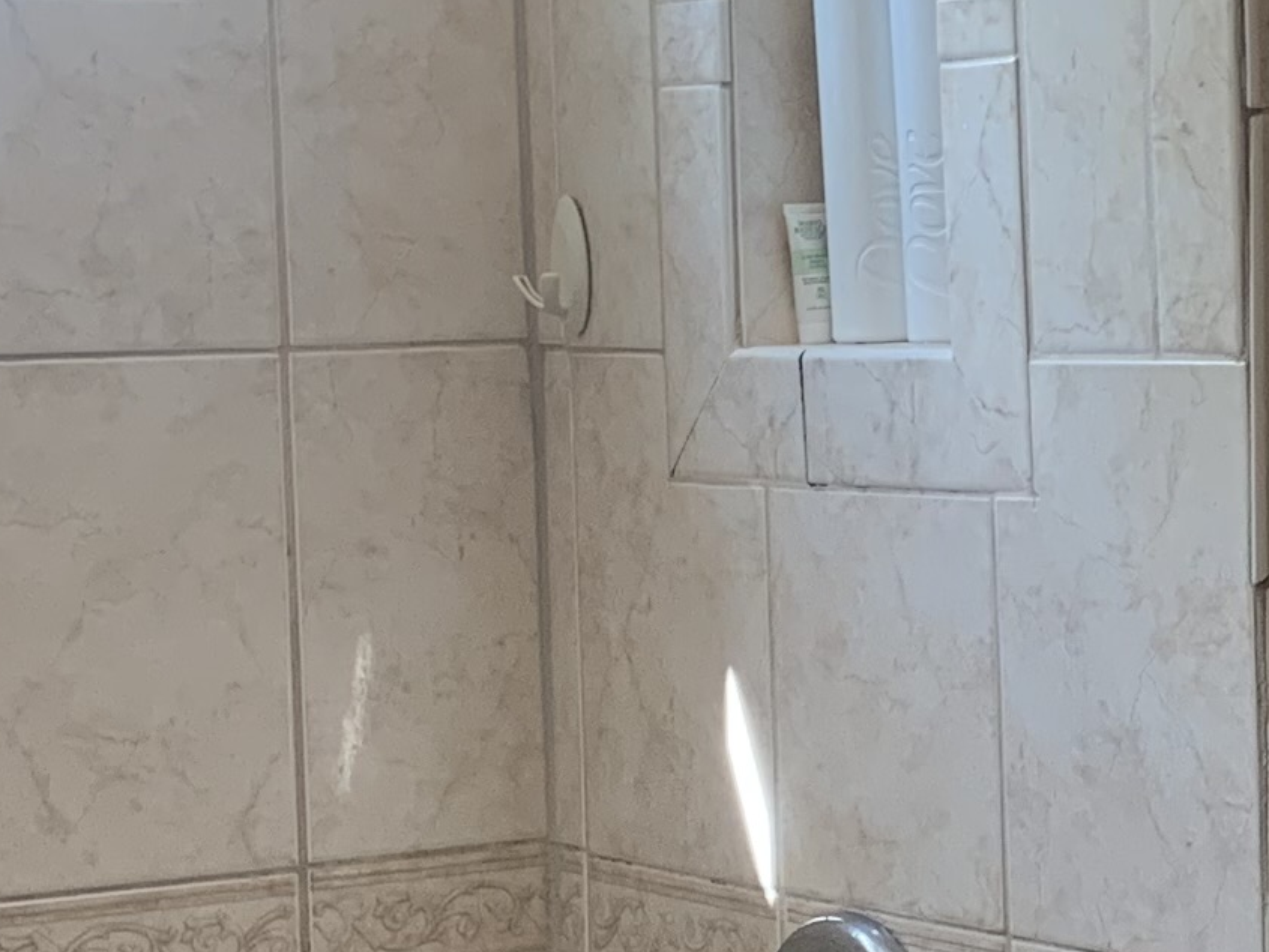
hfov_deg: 15.6
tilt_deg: -5.7
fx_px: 4546
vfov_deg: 11.9
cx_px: 1299
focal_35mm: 124
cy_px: 694
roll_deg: +1.4
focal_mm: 4.25
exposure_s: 1/60
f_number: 1.8
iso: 80
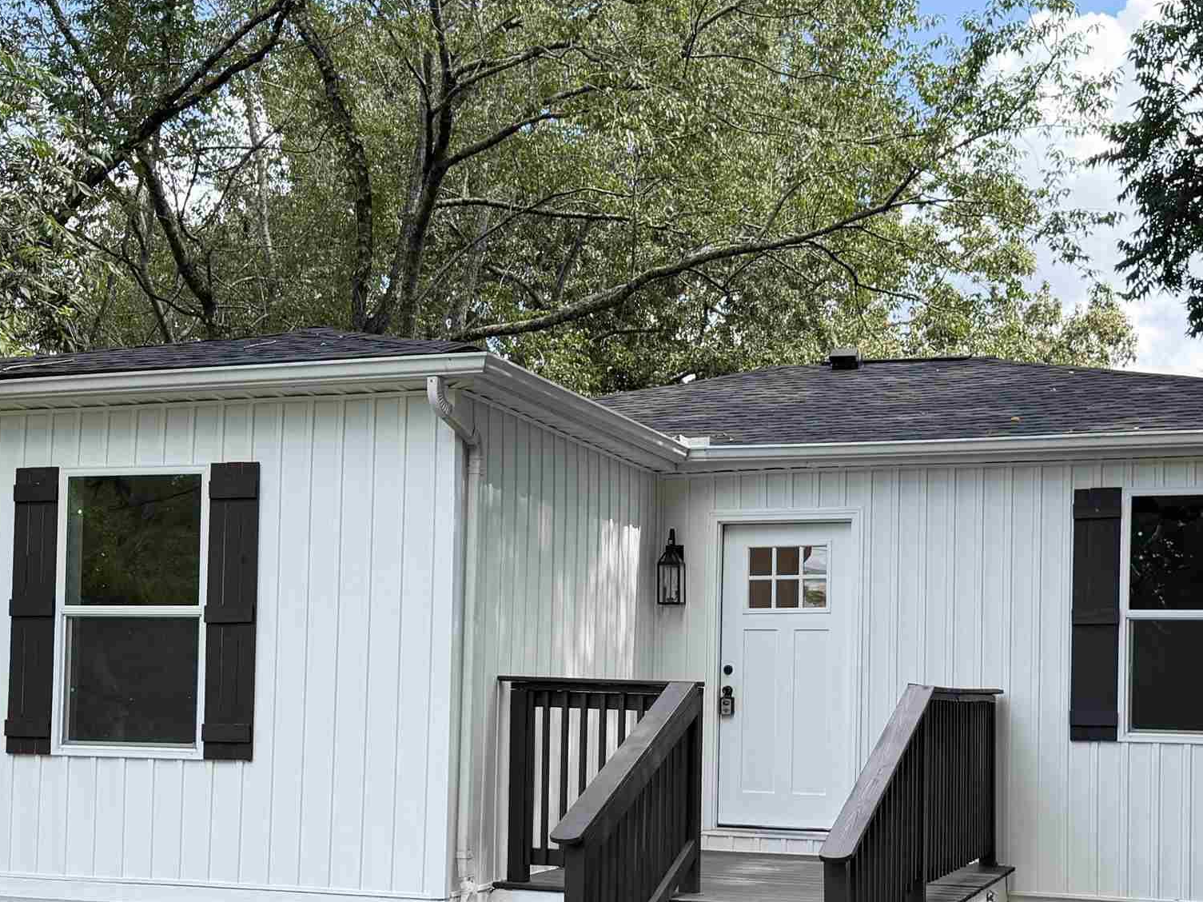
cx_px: 679
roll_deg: -1.5
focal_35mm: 49
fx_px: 1702
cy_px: 647
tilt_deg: +2.0
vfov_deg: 29.3
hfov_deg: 38.9
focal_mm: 6.76
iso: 100
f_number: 1.78
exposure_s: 1/2000
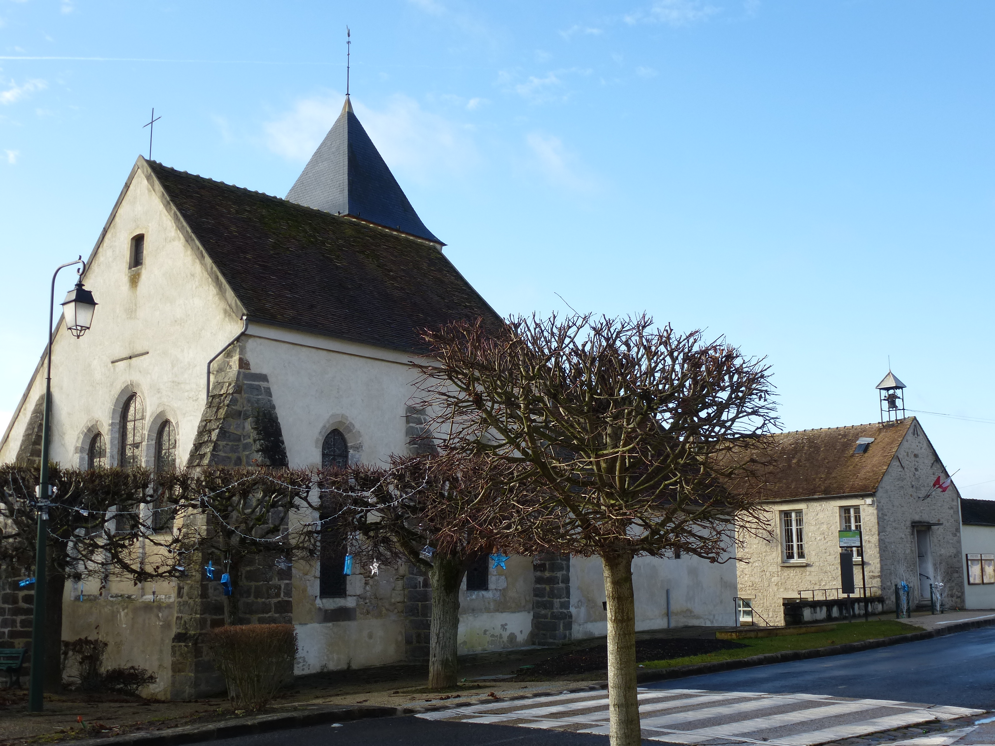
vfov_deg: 35.1
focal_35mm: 41
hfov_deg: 45.8
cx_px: 498
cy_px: 373
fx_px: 1179
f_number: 3.9
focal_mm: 7.4
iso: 100
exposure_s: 1/320
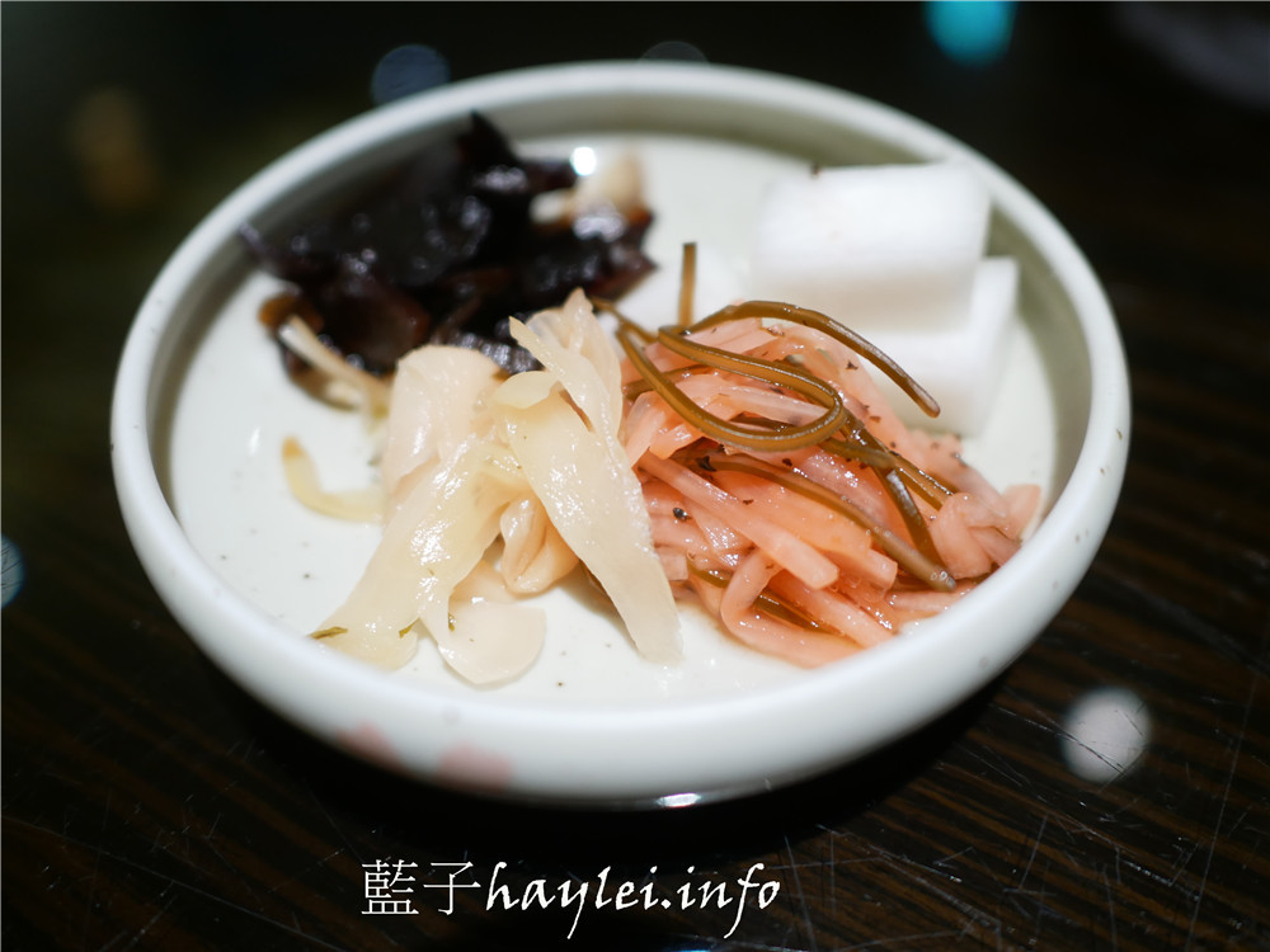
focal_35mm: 30
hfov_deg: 60.0
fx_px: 1101
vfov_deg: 46.8
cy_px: 476
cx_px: 635
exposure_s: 1/60
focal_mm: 15
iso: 400
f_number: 1.7
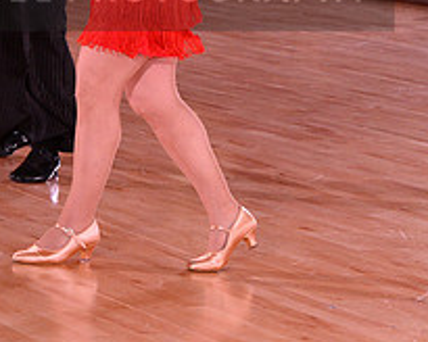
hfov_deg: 10.4
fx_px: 2356
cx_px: 167
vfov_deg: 8.3
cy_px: -24
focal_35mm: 186
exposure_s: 1/250
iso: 4000
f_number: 6.3
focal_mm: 70
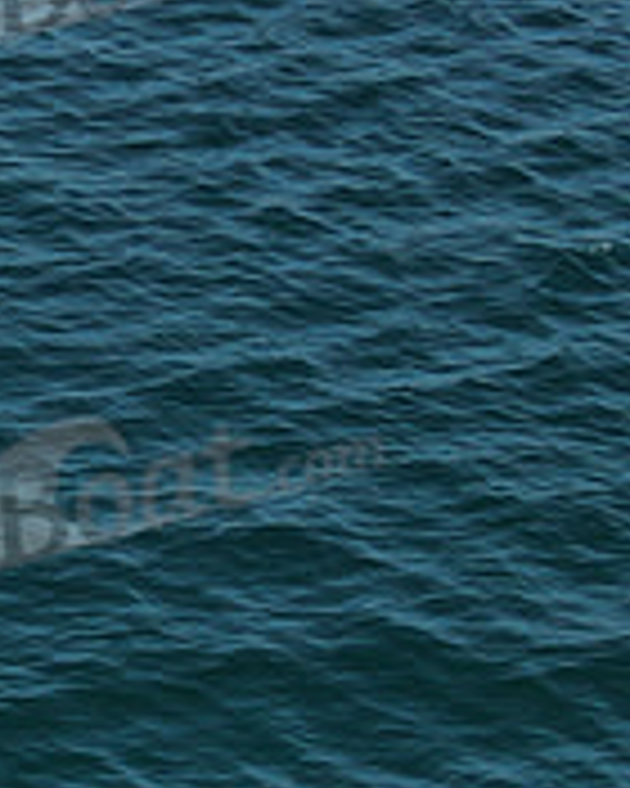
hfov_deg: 9.4
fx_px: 3613
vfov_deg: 12.4
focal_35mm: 155
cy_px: 331
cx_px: -585
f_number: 3.8
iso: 100
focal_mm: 8.6
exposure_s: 1/1250
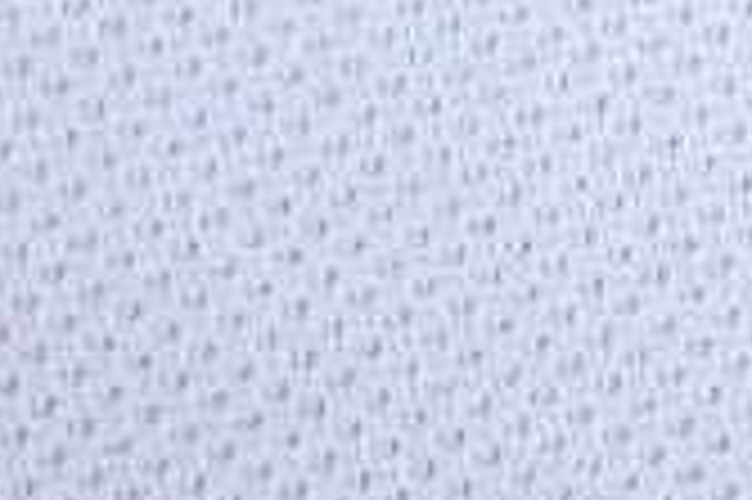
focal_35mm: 485
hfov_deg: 4.2
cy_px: 135
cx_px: 1454
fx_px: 10121
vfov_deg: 2.8
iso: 160
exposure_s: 1/80
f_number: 7.1
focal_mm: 50
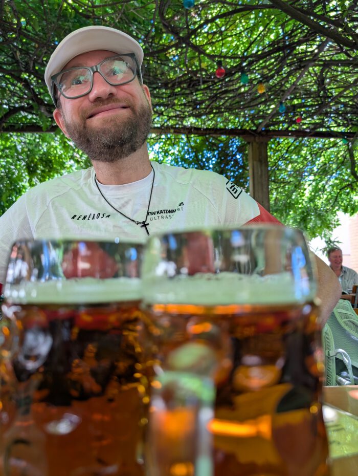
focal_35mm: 24
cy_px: 238
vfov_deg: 71.5
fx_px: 330
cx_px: 179
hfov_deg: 56.9
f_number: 1.68
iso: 16
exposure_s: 1/29.3
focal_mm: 6.9
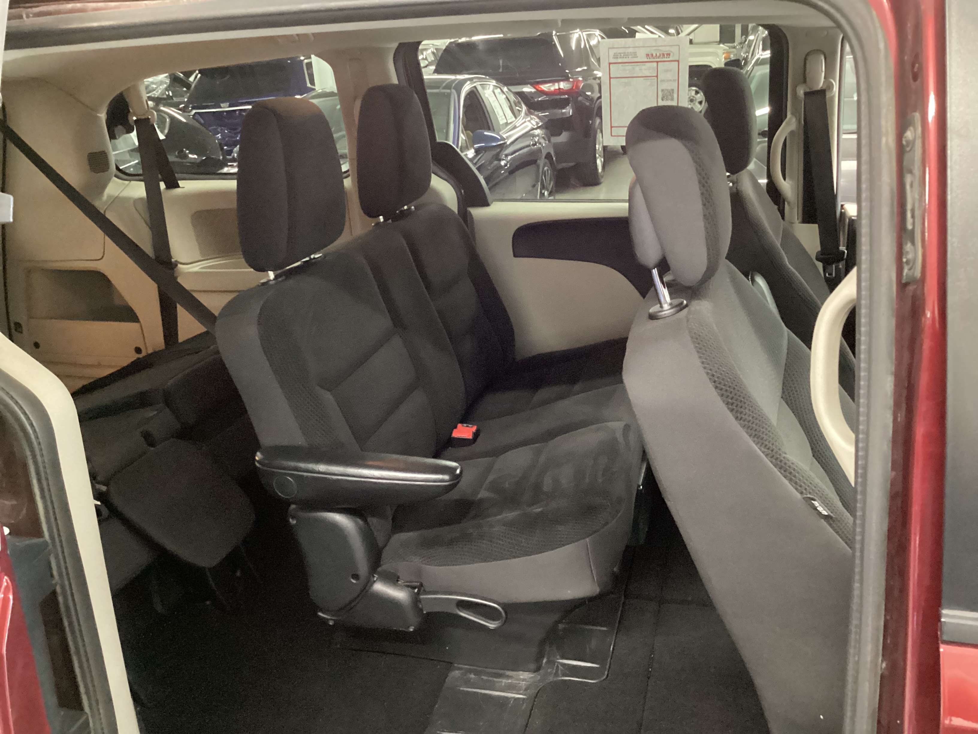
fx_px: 876
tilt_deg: -20.9
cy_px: 367
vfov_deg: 45.4
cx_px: 489
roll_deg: +4.6
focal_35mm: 31
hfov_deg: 58.4
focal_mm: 3.3
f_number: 2.4
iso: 800
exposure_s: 1/20
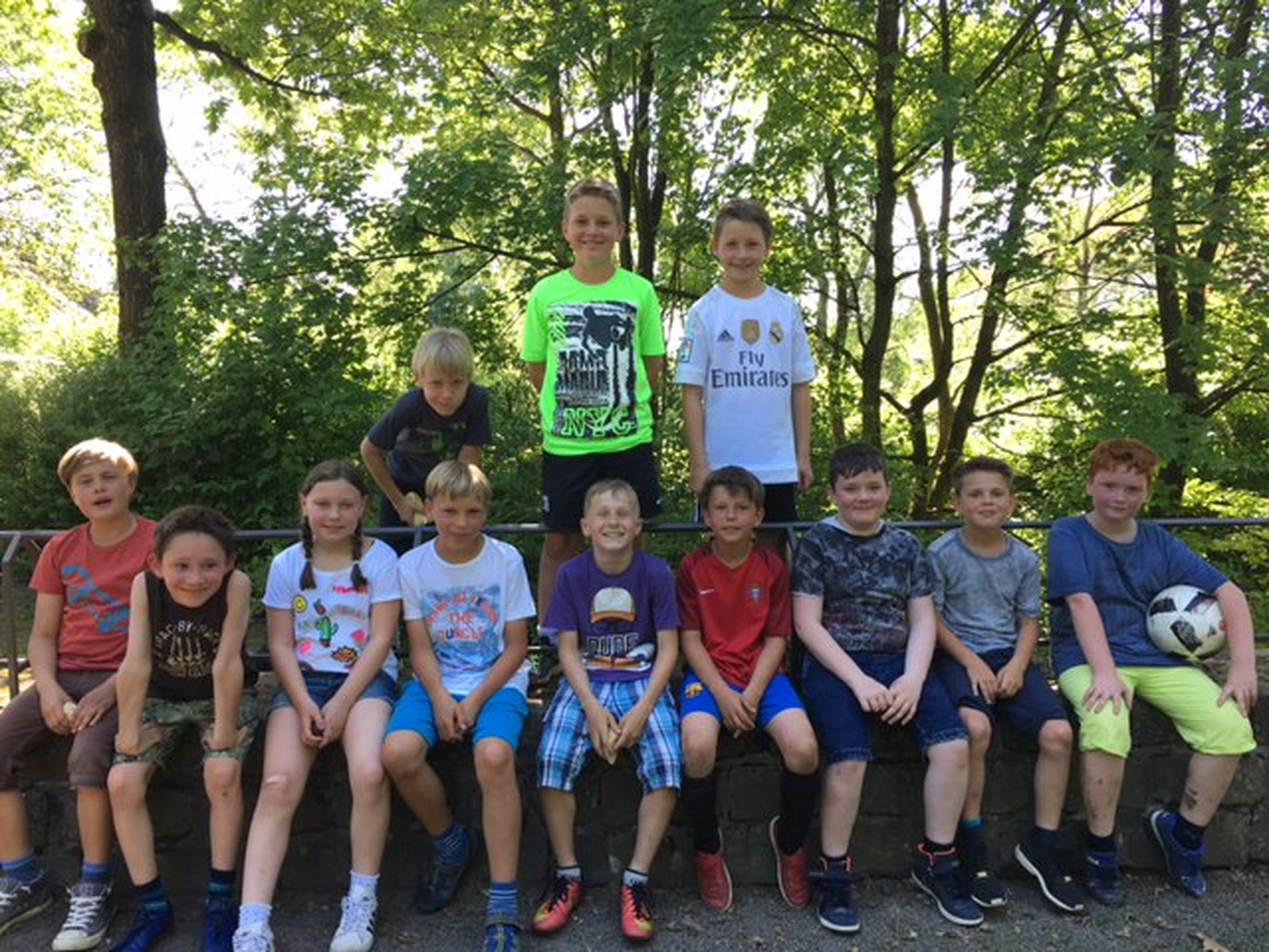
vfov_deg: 48.2
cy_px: 476
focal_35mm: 29
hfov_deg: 61.7
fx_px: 1063
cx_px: 634
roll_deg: +0.9
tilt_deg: -5.5
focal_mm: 4.15
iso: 32
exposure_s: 1/100
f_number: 2.2
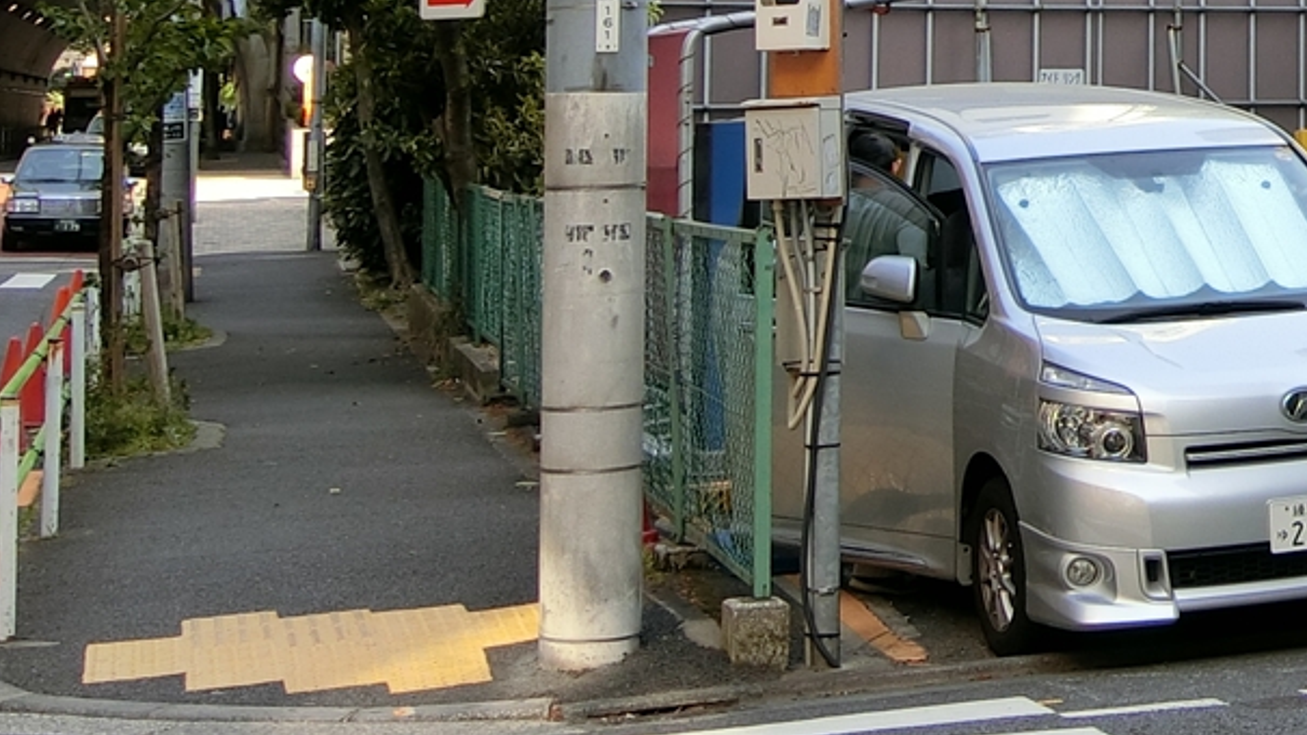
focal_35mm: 98
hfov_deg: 19.9
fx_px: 3396
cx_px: 1715
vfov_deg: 12.0
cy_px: -192
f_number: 3.4
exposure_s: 1/200
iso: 80
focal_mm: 7.2
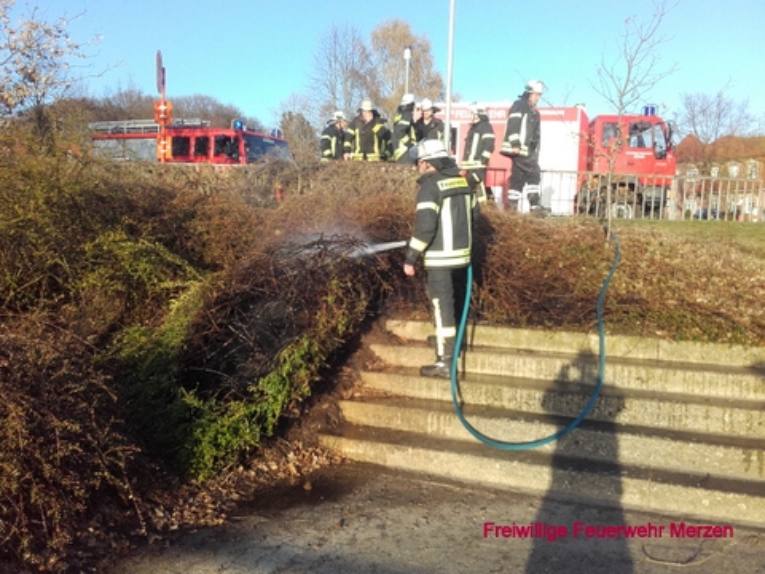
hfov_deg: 58.4
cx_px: 382
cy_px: 287
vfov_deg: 45.4
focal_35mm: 31
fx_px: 685
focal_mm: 3.31
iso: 50
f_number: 2.2
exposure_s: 1/404
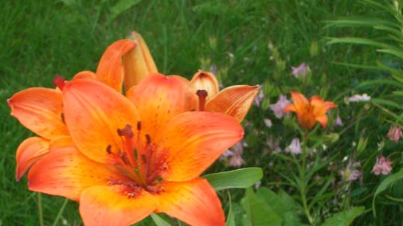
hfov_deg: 22.0
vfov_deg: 12.5
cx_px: 200
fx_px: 1037
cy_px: 141
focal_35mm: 97
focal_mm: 14.6
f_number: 7
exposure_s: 1/80
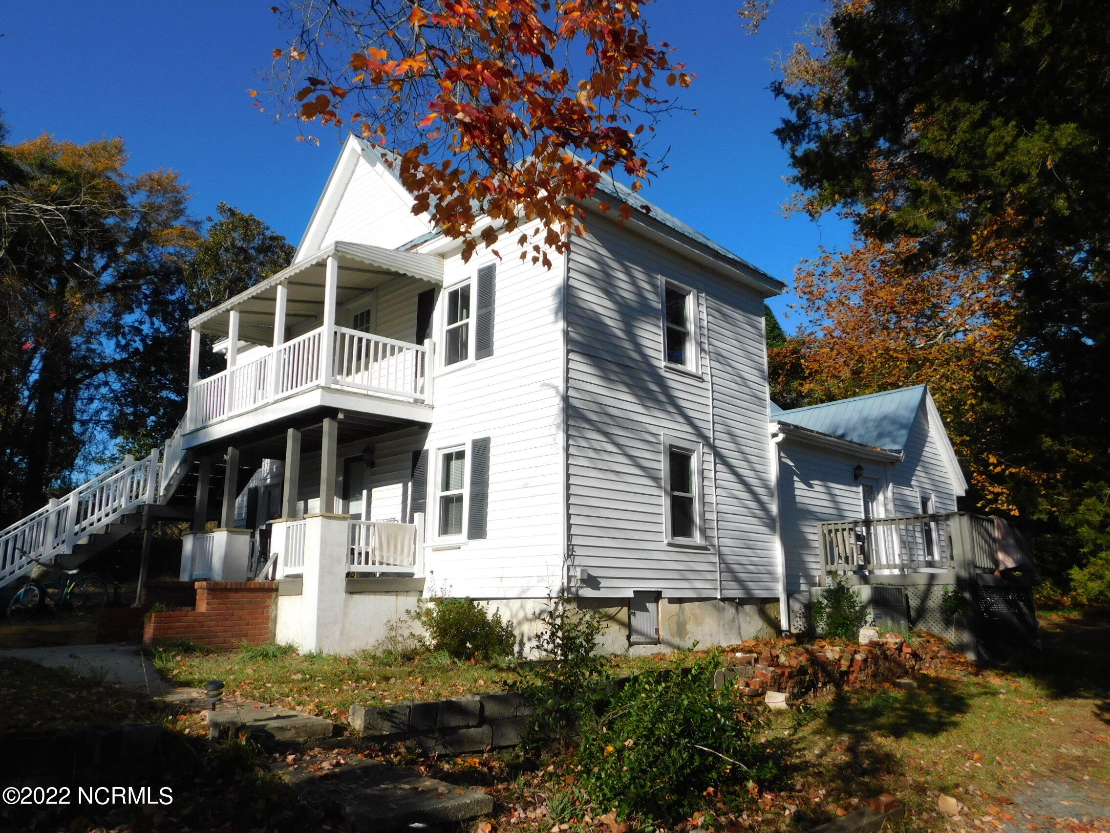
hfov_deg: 69.4
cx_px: 555
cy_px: 416
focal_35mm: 25
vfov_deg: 54.9
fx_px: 802
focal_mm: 4.5
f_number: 6.2
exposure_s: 1/500
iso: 125
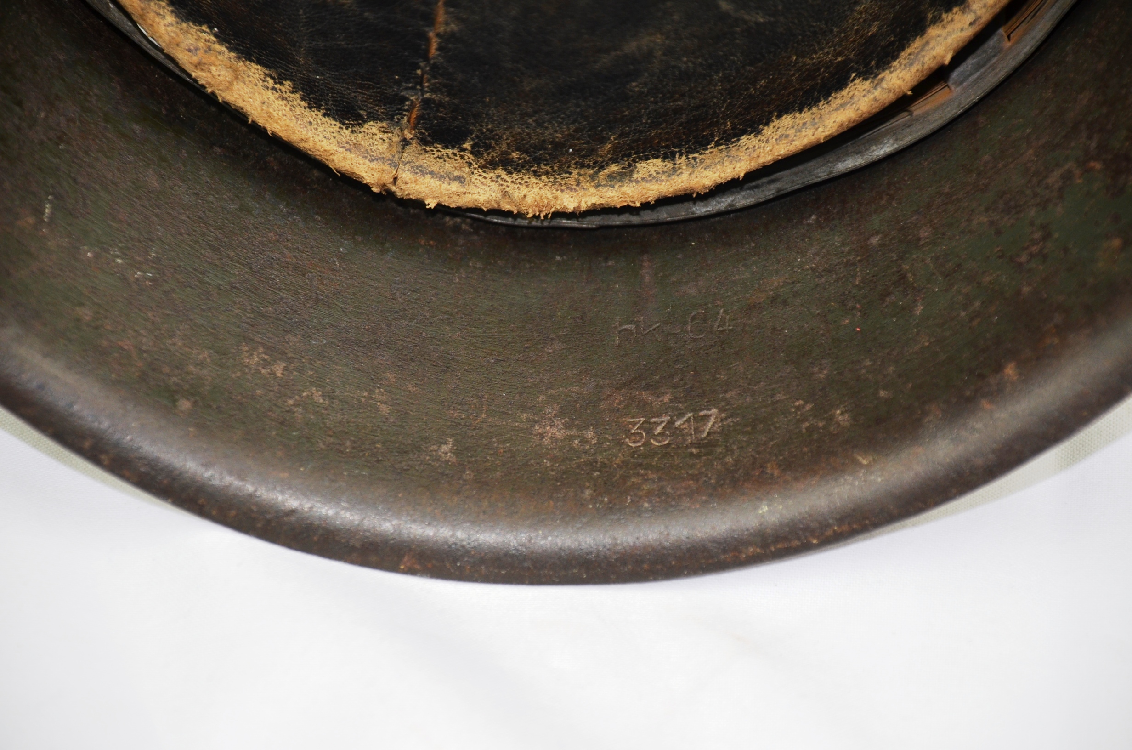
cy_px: 375
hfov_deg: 10.2
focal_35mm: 202
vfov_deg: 6.8
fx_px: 6354
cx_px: 566
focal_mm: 135
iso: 320
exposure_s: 1/125
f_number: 5.6
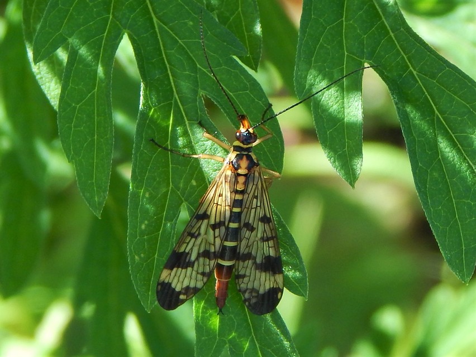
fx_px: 1568
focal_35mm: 114
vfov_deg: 13.0
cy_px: 178
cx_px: 238
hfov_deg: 17.3
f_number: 4.6
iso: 125
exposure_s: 1/125
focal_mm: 20.5
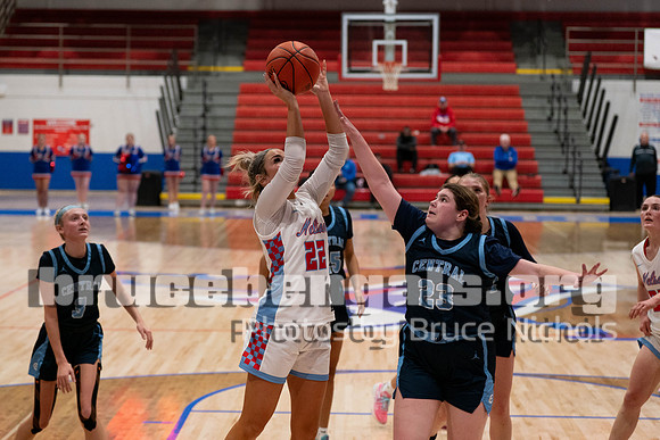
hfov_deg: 25.2
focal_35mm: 81
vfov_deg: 16.9
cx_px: 305
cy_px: 204
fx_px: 1478
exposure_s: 1/1000
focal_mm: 75
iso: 4000
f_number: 2.8
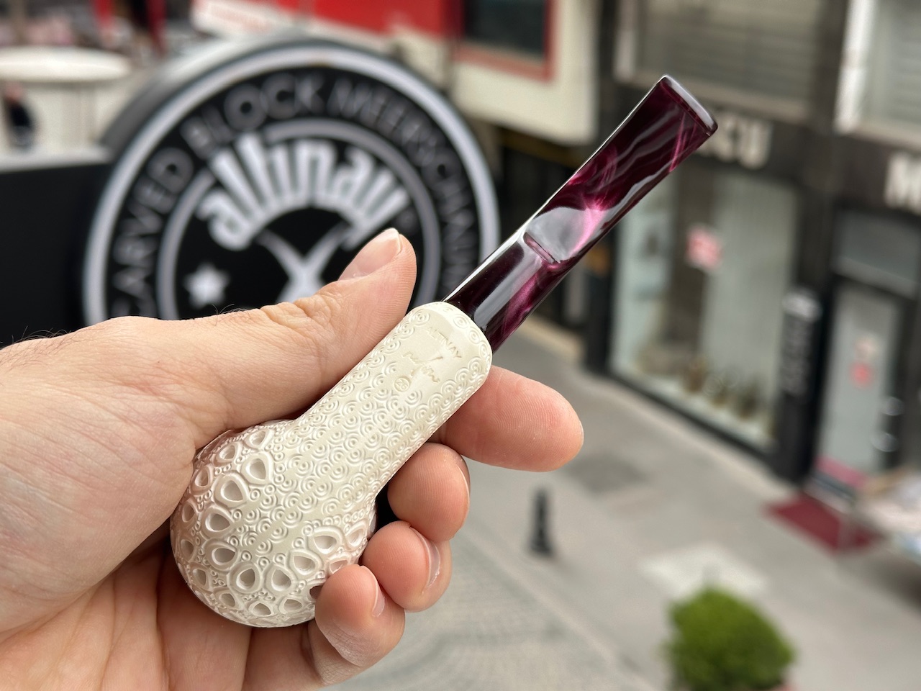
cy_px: 346
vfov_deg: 30.3
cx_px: 460
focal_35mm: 48
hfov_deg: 39.7
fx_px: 1277
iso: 64
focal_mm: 6.86
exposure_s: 1/1062
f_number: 1.78
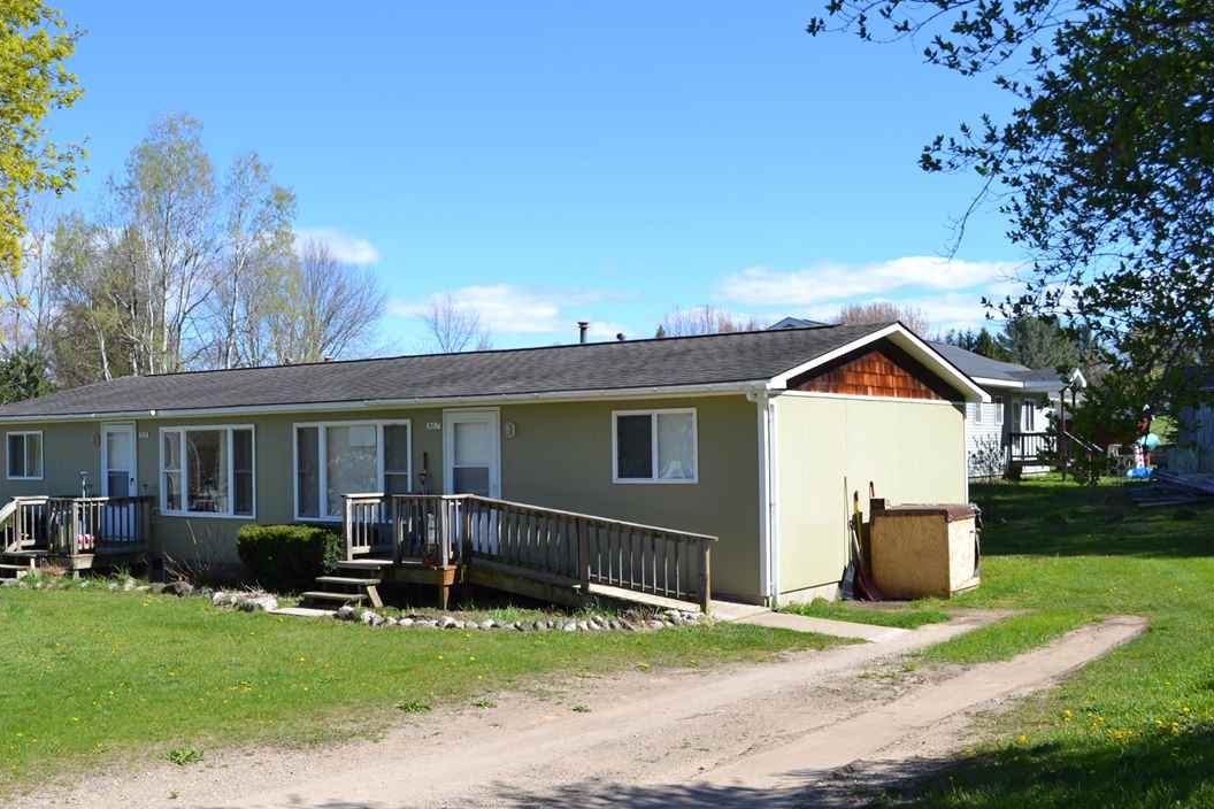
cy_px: 435
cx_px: 479
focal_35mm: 40
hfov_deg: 48.1
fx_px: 1349
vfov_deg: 33.4
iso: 100
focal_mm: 22
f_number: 7.1
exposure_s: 1/250
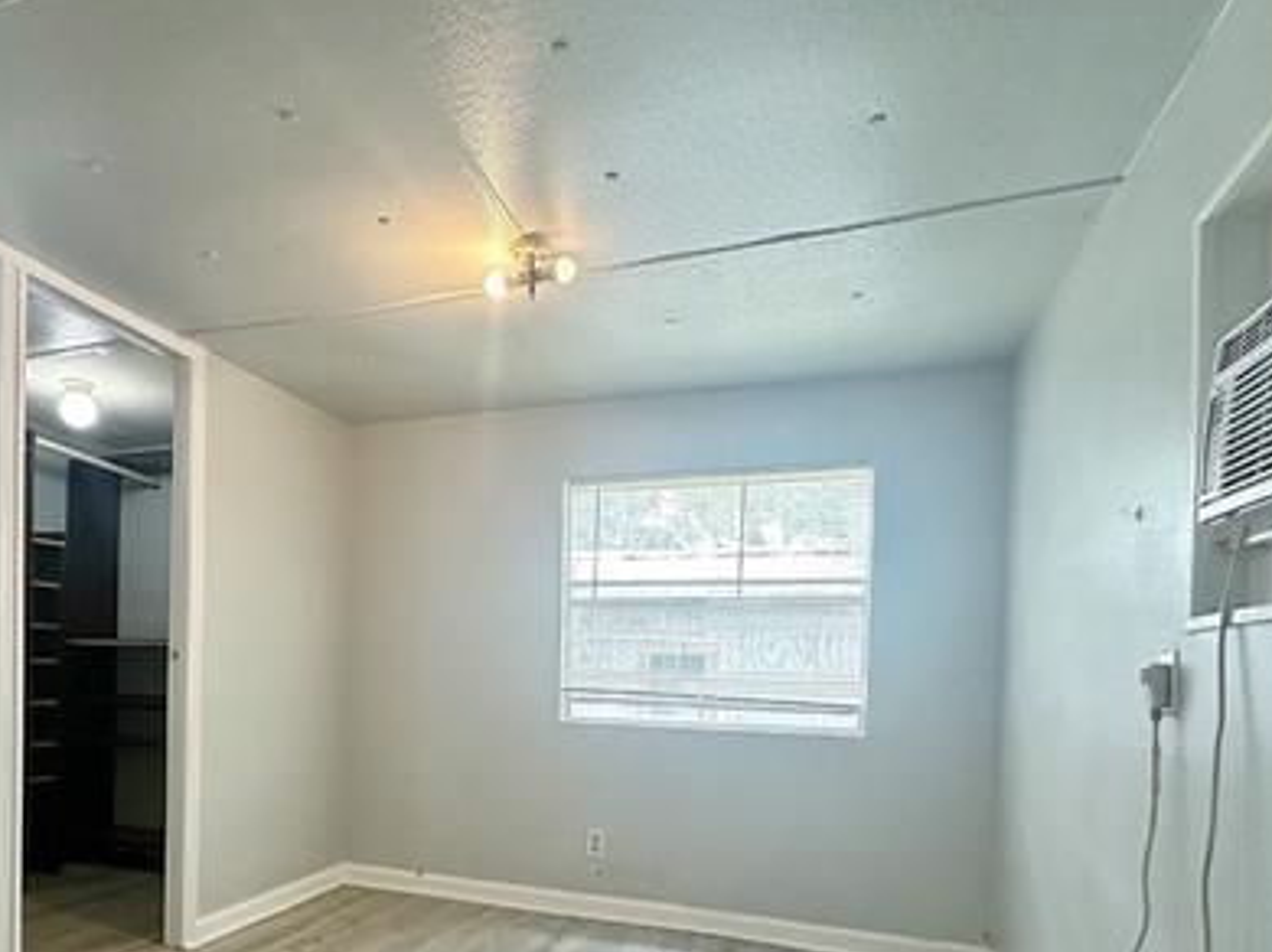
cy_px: 694
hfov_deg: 72.8
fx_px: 845
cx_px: 483
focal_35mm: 23
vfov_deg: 56.4
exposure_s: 1/120
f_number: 2.2
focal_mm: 2.22
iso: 250
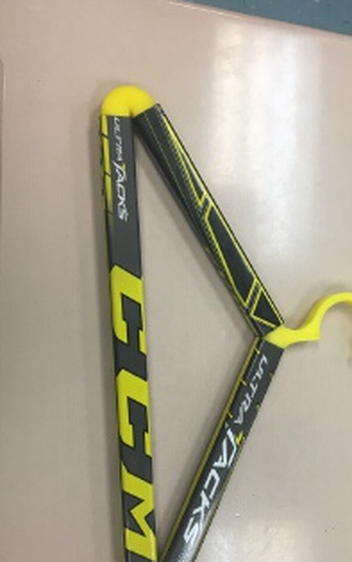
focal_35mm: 39
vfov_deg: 50.1
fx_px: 598
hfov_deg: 32.5
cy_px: 332
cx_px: 234
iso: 25
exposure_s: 1/30
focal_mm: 4.15
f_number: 2.2
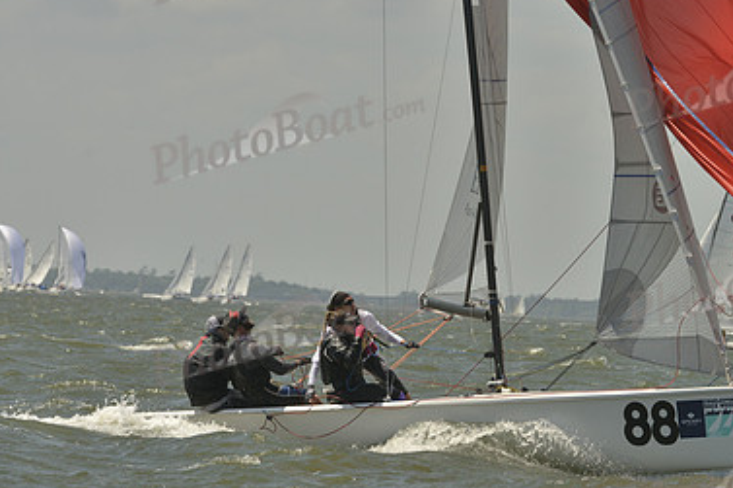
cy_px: 207
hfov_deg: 6.7
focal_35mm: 308
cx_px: 527
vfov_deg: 4.5
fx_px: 6268
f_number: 9
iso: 280
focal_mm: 200
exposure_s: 1/1250
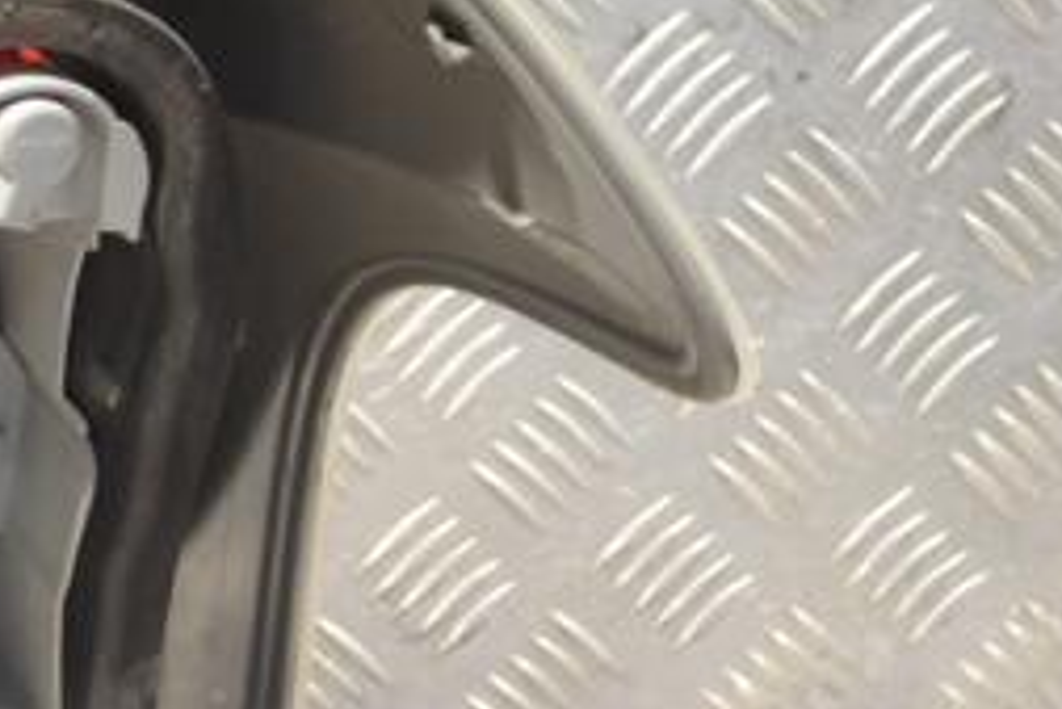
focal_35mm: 160
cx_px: -126
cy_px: 352
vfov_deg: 8.6
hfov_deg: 12.6
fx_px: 4728
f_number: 5.3
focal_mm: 45
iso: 500
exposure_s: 1/30
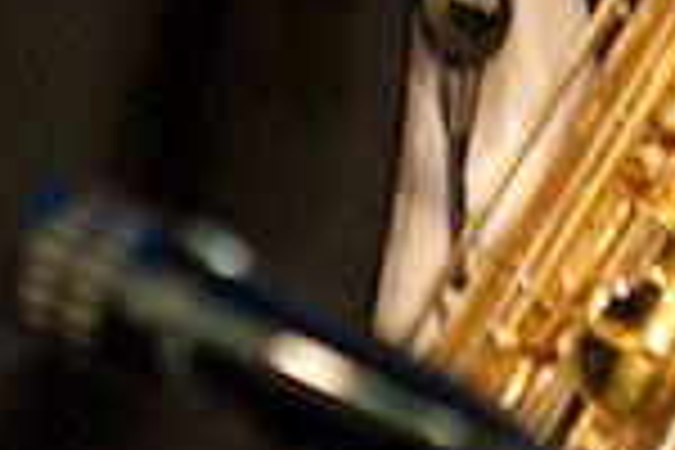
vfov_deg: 0.8
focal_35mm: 1742
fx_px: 32660
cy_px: -904
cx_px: 738
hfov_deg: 1.2
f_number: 2.8
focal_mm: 170
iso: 1600
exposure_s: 1/100
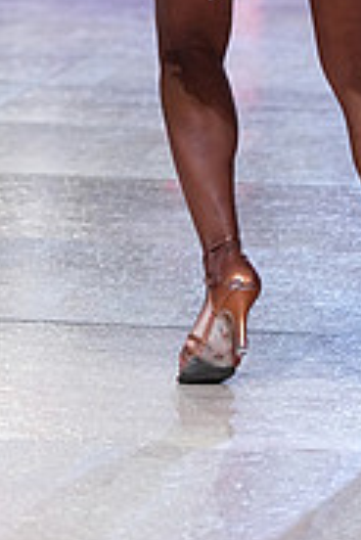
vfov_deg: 6.7
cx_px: 45
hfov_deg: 4.5
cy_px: -267
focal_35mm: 305
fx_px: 4579
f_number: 4
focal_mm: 97
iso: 1000
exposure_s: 1/500
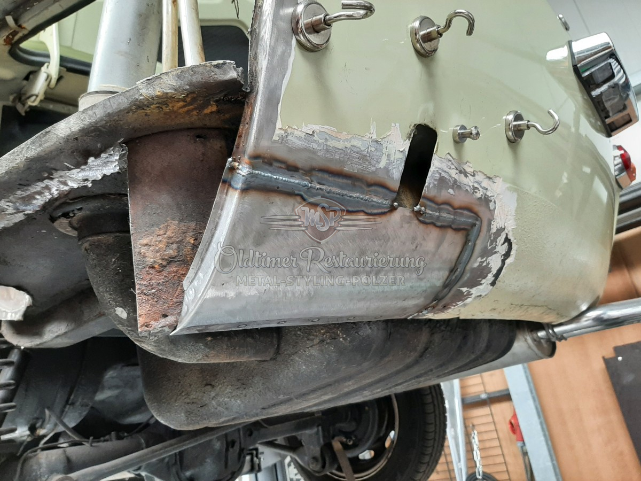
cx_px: 320
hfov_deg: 67.3
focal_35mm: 26
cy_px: 240
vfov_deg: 53.1
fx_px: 481
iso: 100
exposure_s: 1/50
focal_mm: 3.93
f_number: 1.7
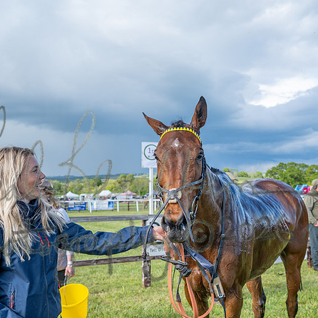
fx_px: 468
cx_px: 175
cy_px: 160
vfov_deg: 37.6
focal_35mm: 45
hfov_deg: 37.5
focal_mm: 35
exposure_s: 1/480
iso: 200
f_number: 5.6
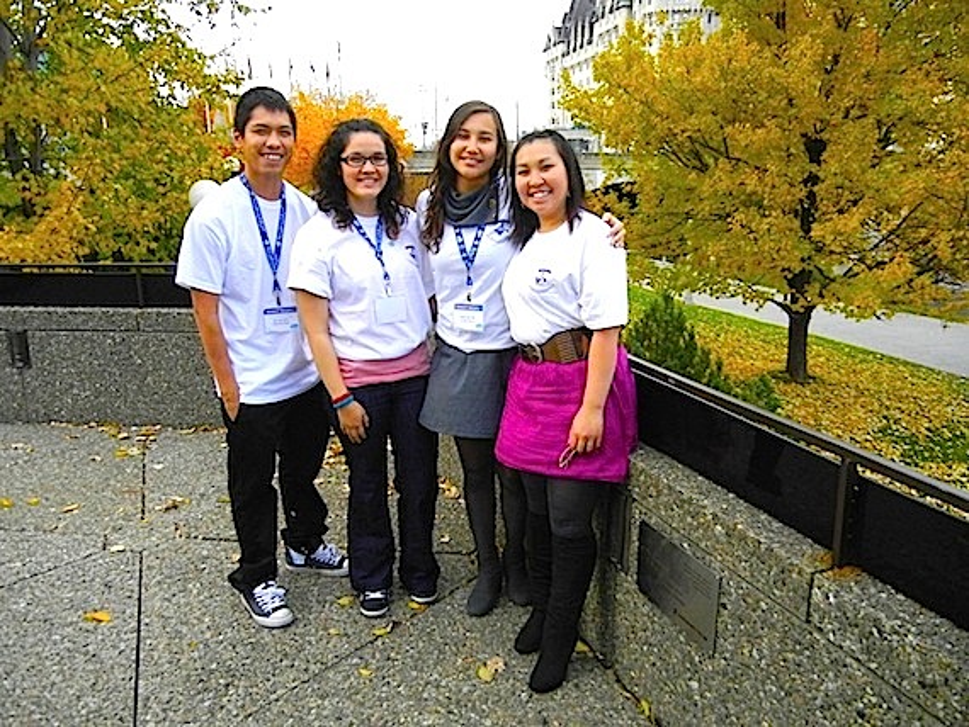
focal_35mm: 30
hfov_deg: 59.9
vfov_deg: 46.8
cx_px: 484
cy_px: 364
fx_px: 840
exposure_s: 1/306
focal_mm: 5.4
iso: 800
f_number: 7
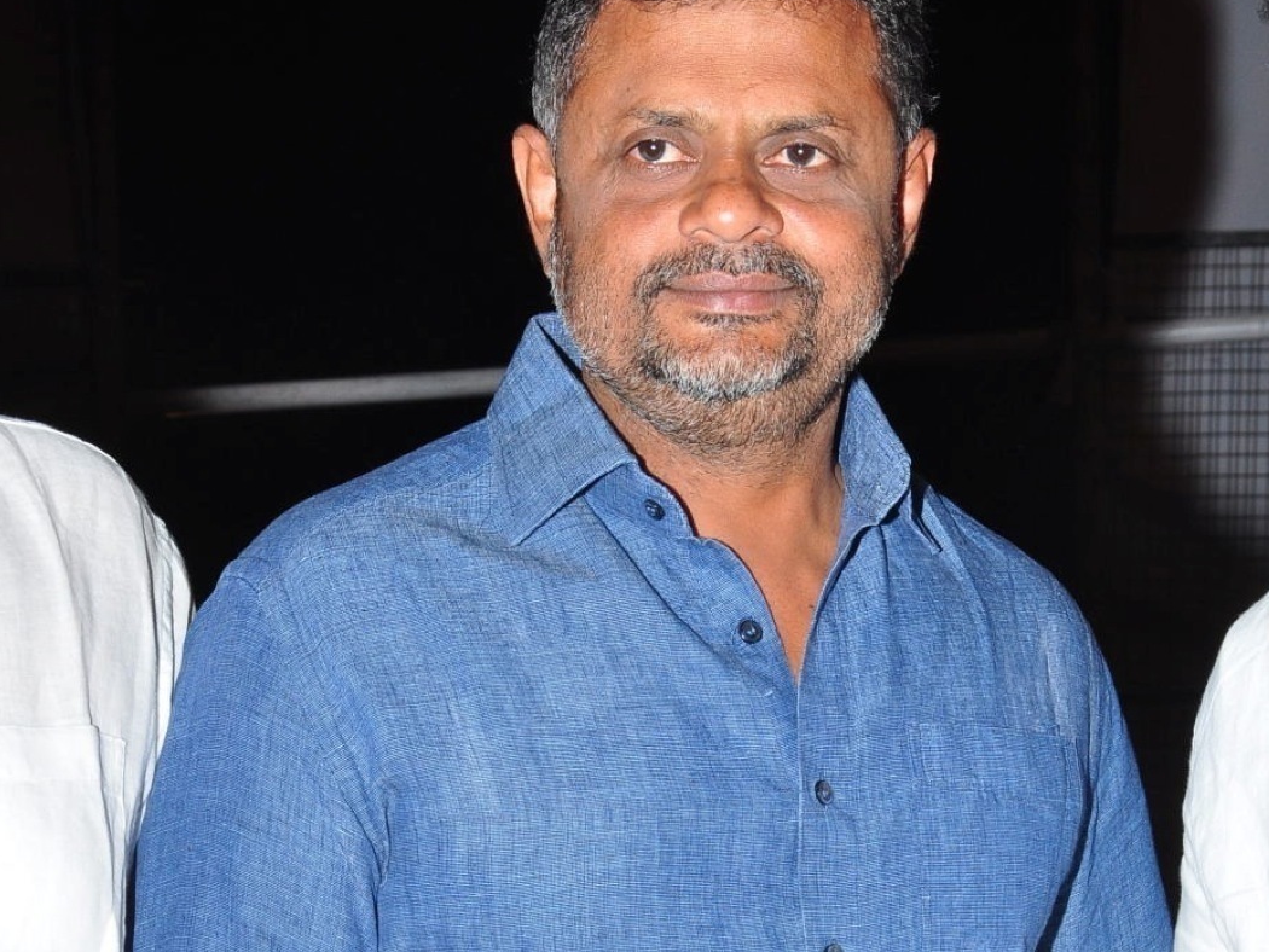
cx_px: 585
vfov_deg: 12.3
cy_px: 884
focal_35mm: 119
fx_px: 4363
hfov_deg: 16.5
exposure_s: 1/125
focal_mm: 48
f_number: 11
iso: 500
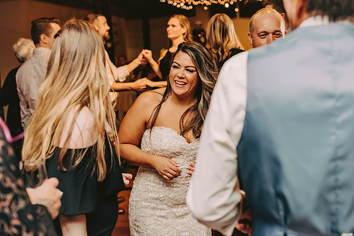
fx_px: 492
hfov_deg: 39.6
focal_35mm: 50
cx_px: 177
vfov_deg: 27.0
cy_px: 118
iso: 2000
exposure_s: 1/200
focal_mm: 50
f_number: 3.2
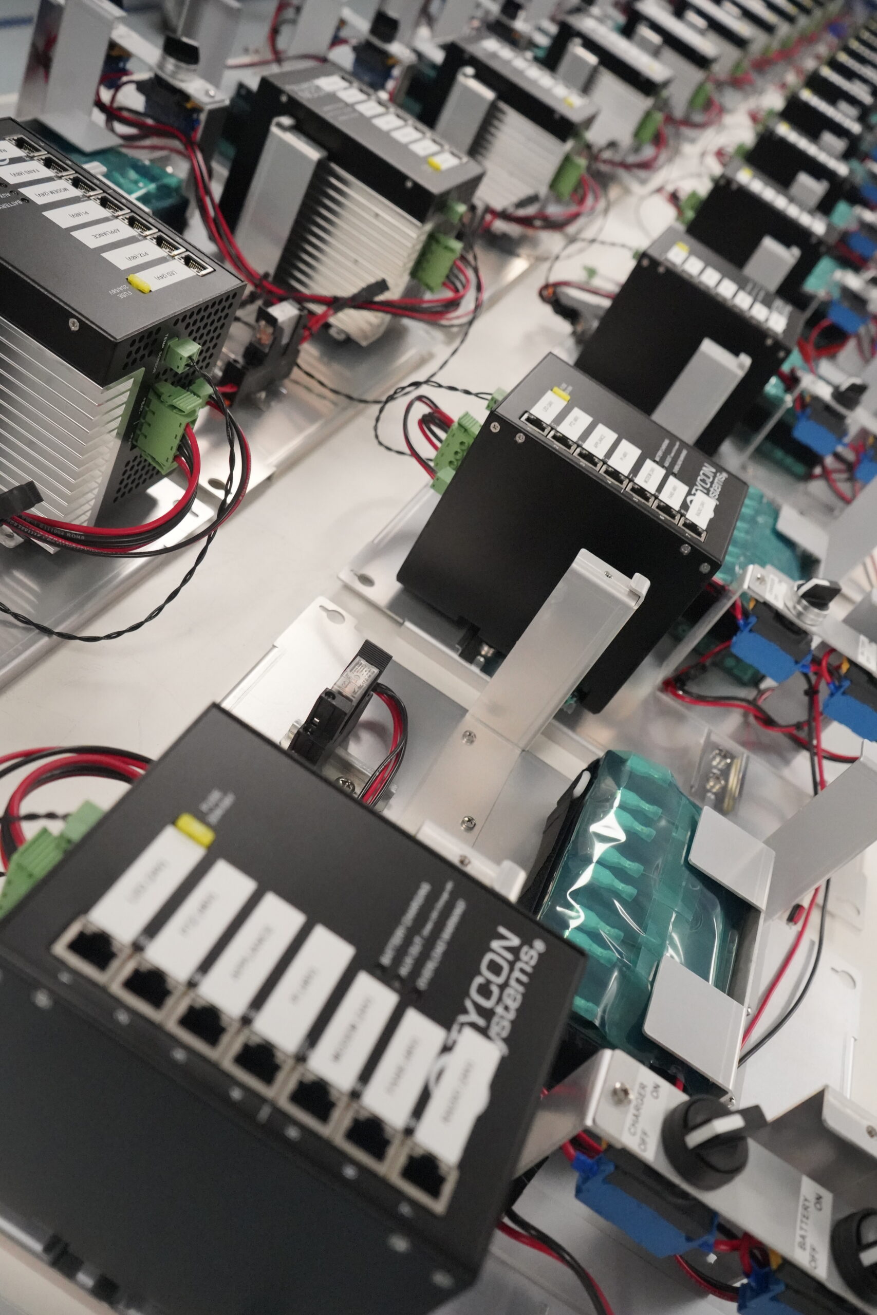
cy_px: 658
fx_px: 1023
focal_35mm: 28
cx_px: 438
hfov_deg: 46.4
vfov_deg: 65.5
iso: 12800
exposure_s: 1/800
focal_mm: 28
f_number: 5
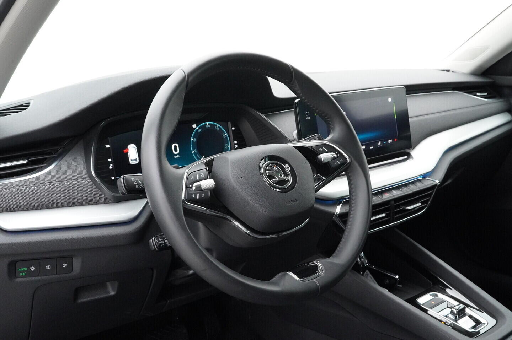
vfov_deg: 36.8
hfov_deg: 53.2
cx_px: 256
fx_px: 511
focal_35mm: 36
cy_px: 170
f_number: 9
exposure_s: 1/100
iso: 5000
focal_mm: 24
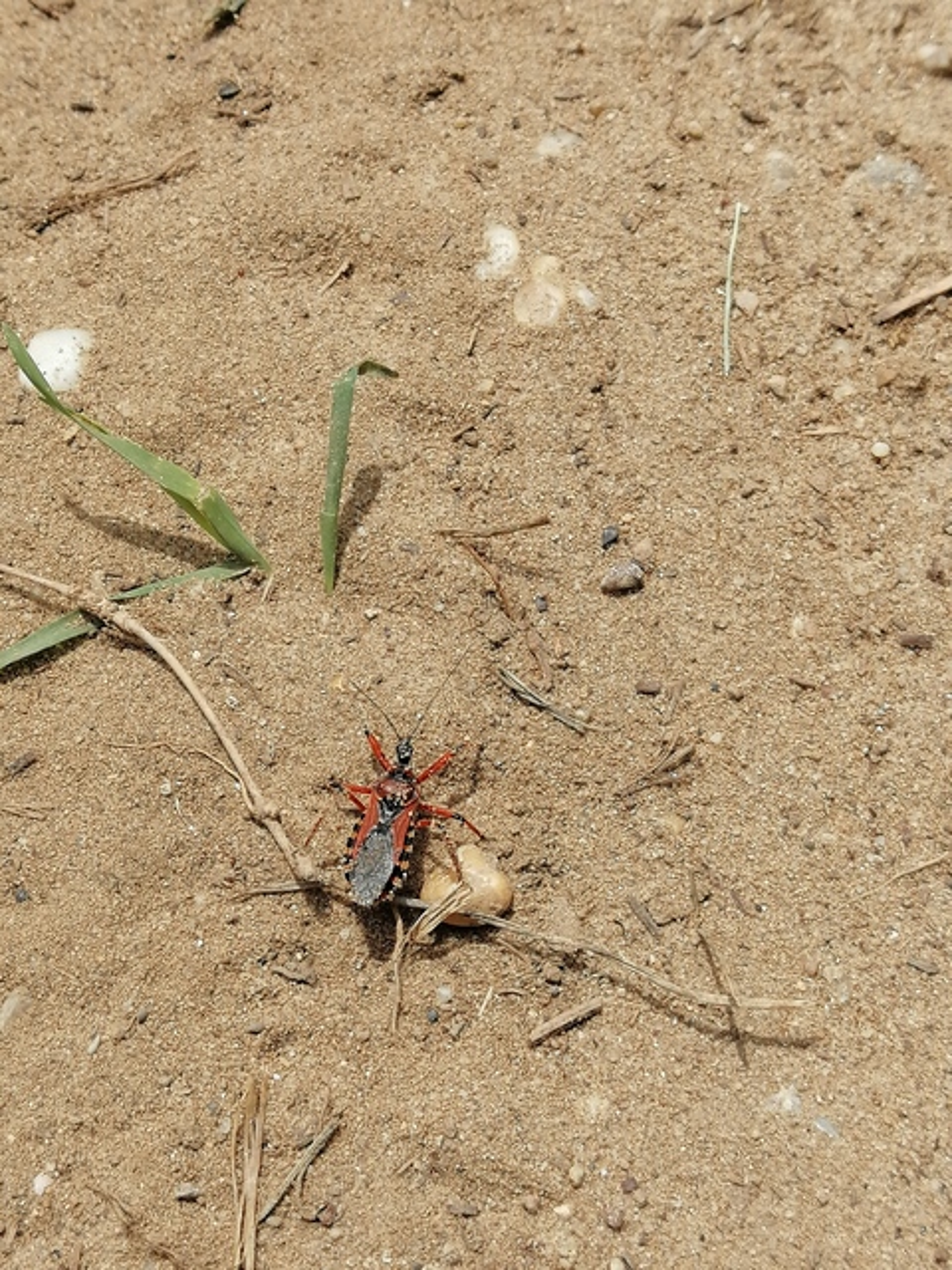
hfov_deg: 21.3
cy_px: 635
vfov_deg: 28.2
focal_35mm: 69
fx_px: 2530
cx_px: 476
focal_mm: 3.95
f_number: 1.8
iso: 50
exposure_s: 1/1206
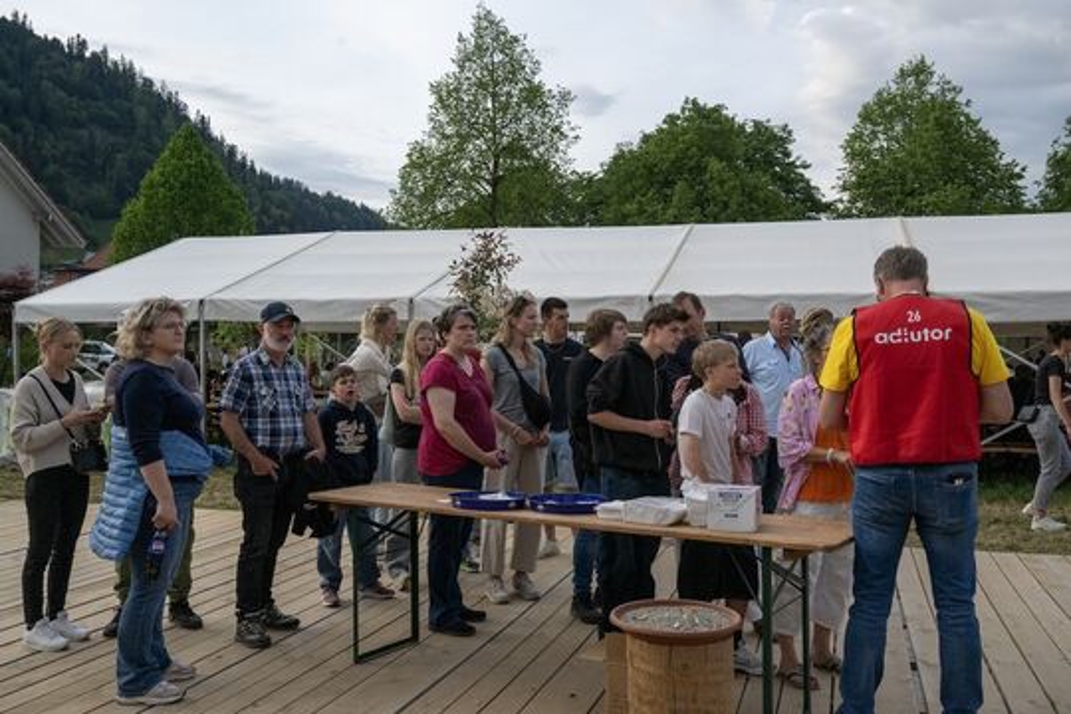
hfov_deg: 55.1
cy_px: 357
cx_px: 536
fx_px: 1026
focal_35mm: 34
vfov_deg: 38.4
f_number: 8
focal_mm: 34.5
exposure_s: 1/640
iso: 400
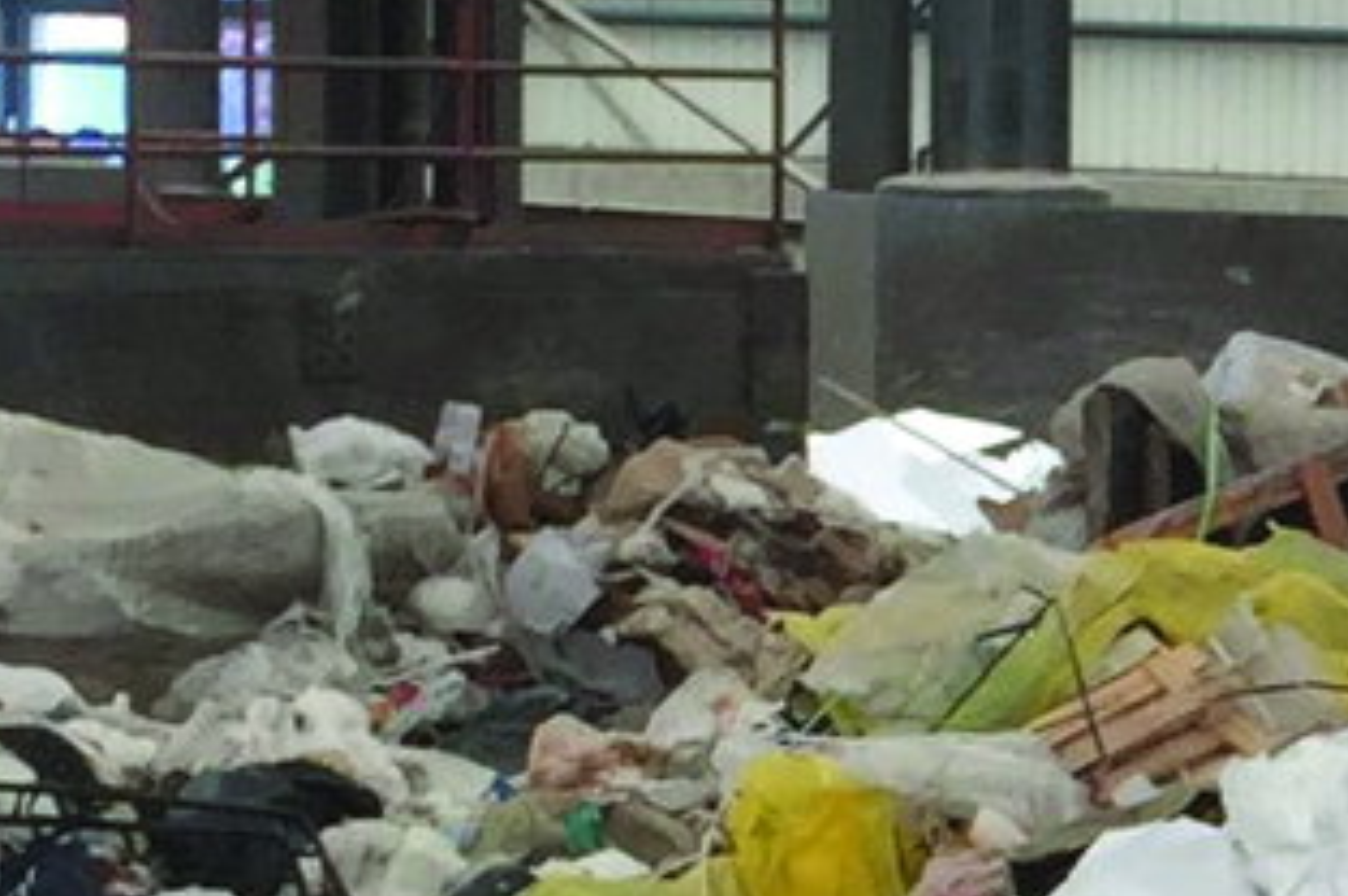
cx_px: 2666
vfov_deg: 7.1
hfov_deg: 9.9
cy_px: 668
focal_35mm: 193
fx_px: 7219
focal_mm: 4.15
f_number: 2.2
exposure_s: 1/60
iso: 40
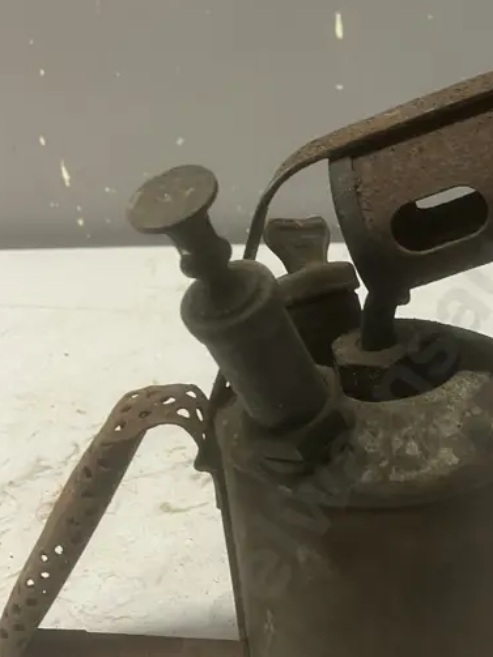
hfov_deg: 25.0
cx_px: 421
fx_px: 1083
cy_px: 364
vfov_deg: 33.8
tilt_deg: -25.1
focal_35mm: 57
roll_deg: +2.3
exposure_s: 1/50
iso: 80
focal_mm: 3.99
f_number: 1.8
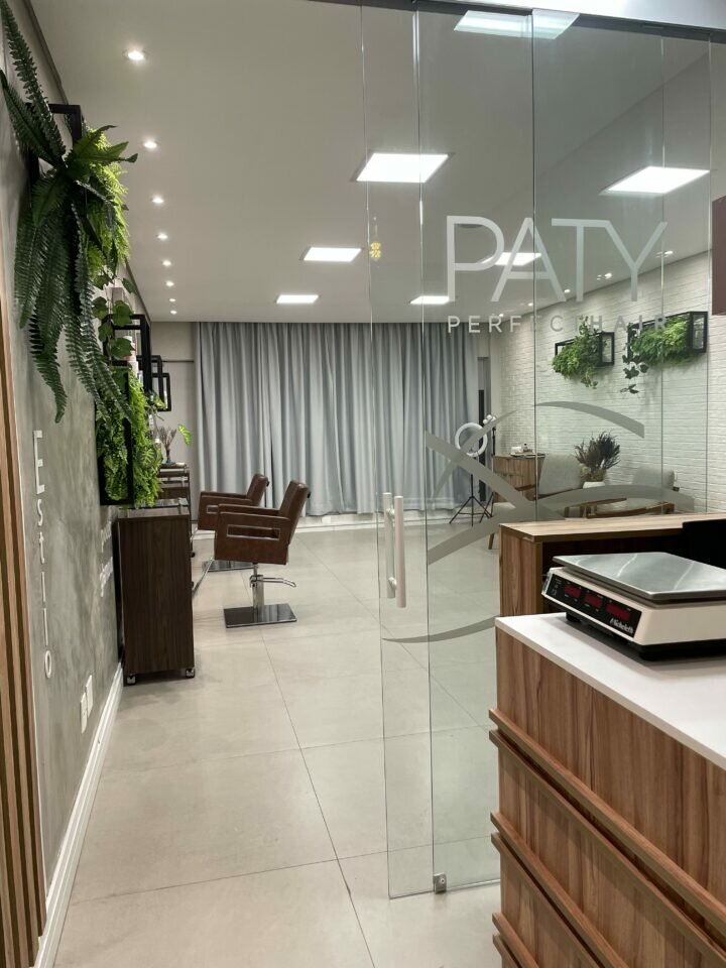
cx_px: 363
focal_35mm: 26
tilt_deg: -4.0
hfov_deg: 53.1
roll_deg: +2.2
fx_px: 727
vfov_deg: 67.3
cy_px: 484
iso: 125
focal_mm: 4.2
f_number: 1.6
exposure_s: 1/107
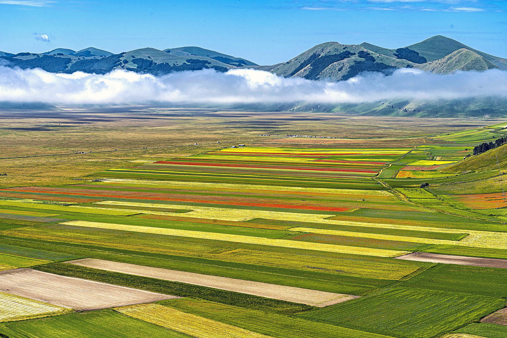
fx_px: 1028
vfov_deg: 18.7
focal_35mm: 73
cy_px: 169
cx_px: 254
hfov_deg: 27.7
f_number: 11
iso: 100
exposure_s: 1/200
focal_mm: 73
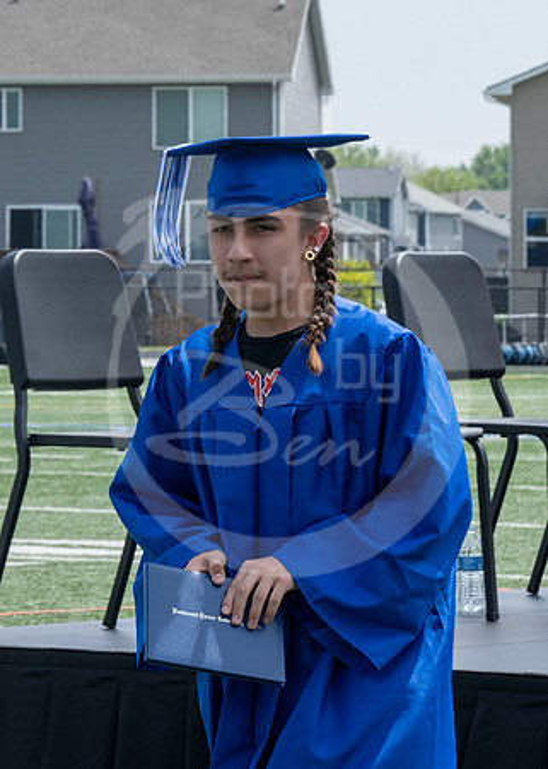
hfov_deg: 5.4
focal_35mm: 266
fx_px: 5804
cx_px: -10
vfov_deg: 7.6
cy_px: 341
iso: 200
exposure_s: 1/250
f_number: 10
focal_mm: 77
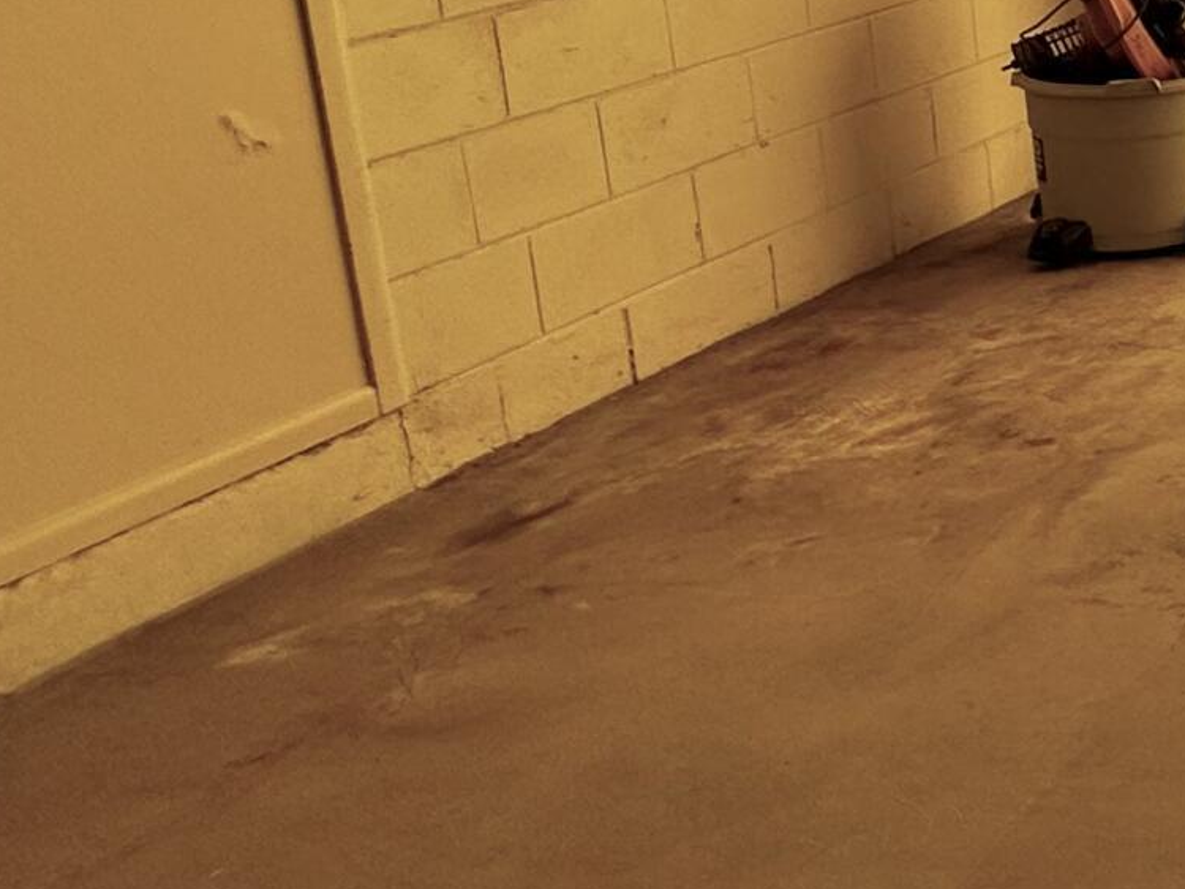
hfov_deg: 23.2
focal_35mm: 56
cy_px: 47
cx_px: 1997
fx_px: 1918
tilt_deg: -10.7
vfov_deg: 25.1
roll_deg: -0.7
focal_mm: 2.22
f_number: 2.2
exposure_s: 1/924
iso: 40
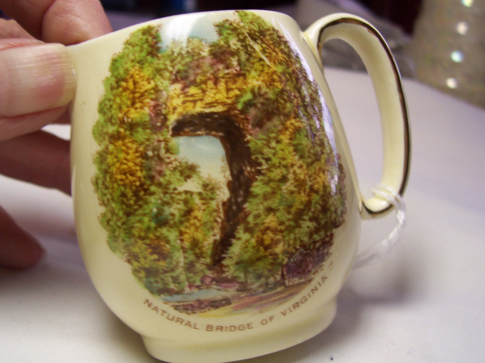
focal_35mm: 37
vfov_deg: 38.7
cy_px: 182
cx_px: 242
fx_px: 518
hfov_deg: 50.1
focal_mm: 5.6
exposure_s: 1/60
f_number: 2.8
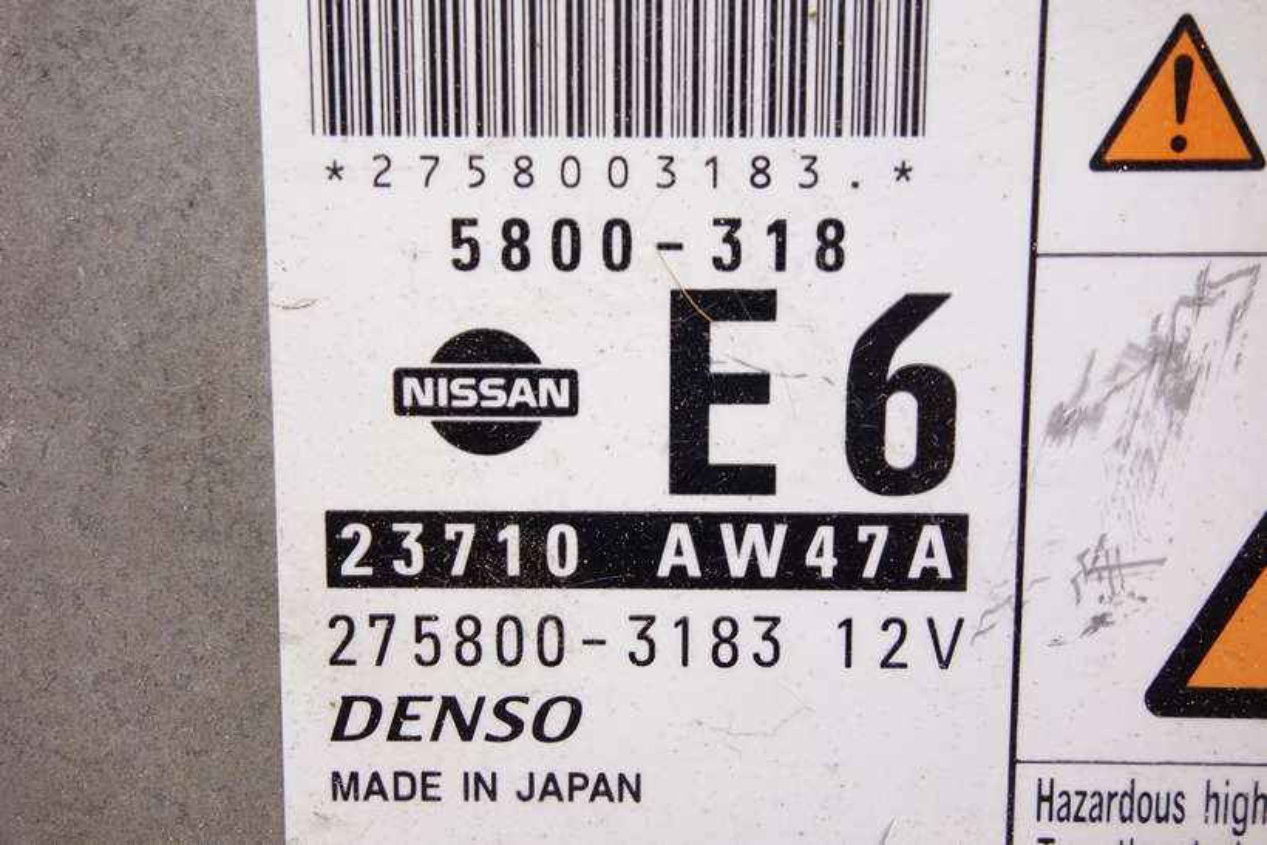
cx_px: 634
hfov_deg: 65.5
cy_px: 422
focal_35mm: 28
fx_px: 986
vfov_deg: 46.4
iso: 125
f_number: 4.5
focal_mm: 10.4
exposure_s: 1/15
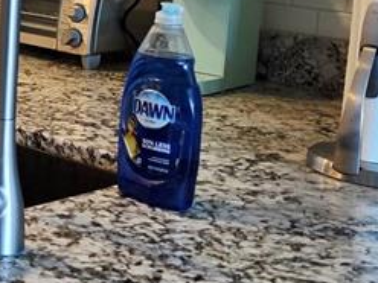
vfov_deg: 15.2
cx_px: -303
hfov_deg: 17.0
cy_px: -24
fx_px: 1037
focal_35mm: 95
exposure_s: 1/120
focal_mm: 6.3
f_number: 1.7
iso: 160
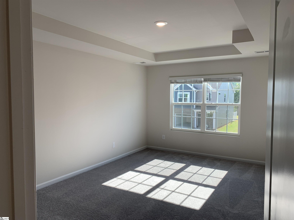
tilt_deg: -2.7
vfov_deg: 53.1
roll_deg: +0.4
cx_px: 147
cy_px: 110
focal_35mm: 26
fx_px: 221
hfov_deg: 67.3
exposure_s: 1/161
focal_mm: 4.25
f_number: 1.8
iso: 25
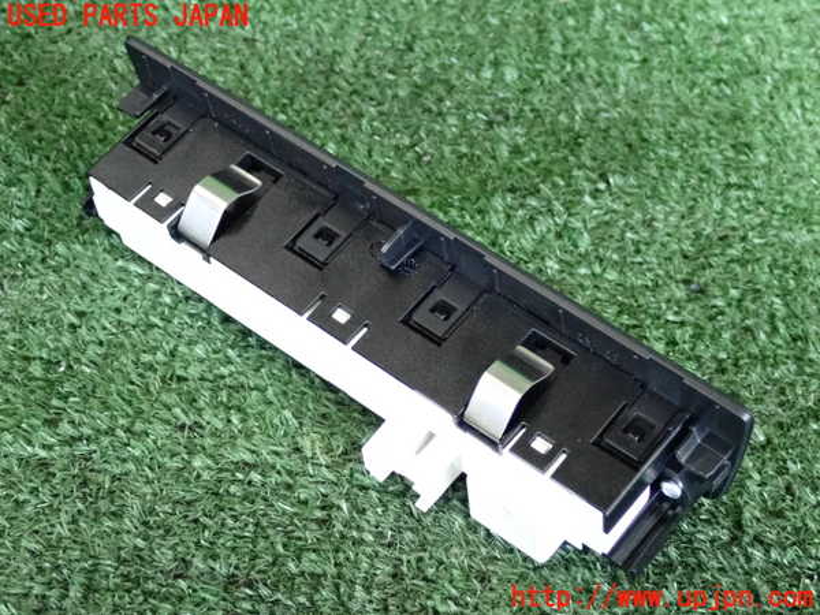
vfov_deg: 19.1
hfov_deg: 25.3
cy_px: 308
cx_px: 410
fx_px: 1824
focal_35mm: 77
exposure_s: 1/125
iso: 2500
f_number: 4.1
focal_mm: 13.65
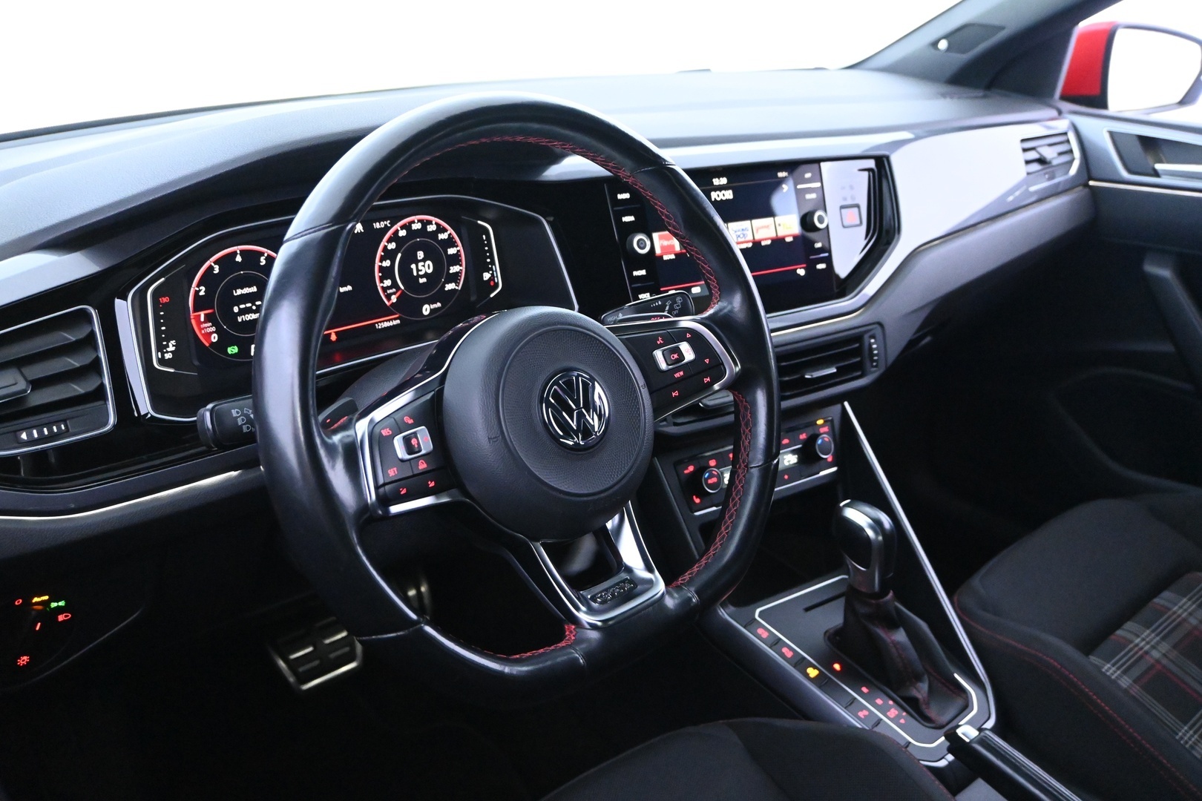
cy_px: 400
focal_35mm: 32
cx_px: 601
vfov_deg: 41.7
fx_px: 1052
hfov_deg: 59.5
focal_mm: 21
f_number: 4
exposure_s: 1/30
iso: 8000
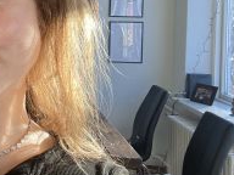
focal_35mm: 54
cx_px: -37
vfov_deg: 26.4
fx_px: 365
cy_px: 27
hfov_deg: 30.8
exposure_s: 1/113
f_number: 2.2
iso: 100
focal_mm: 2.71
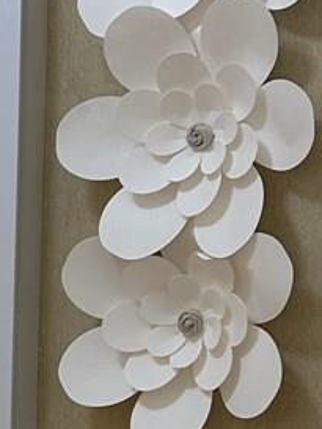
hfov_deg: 9.8
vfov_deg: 14.1
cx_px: -430
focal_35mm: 135
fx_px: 1673
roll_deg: +0.0
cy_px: 534
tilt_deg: -8.1
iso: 100
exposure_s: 1/120
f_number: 1.78
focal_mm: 6.86
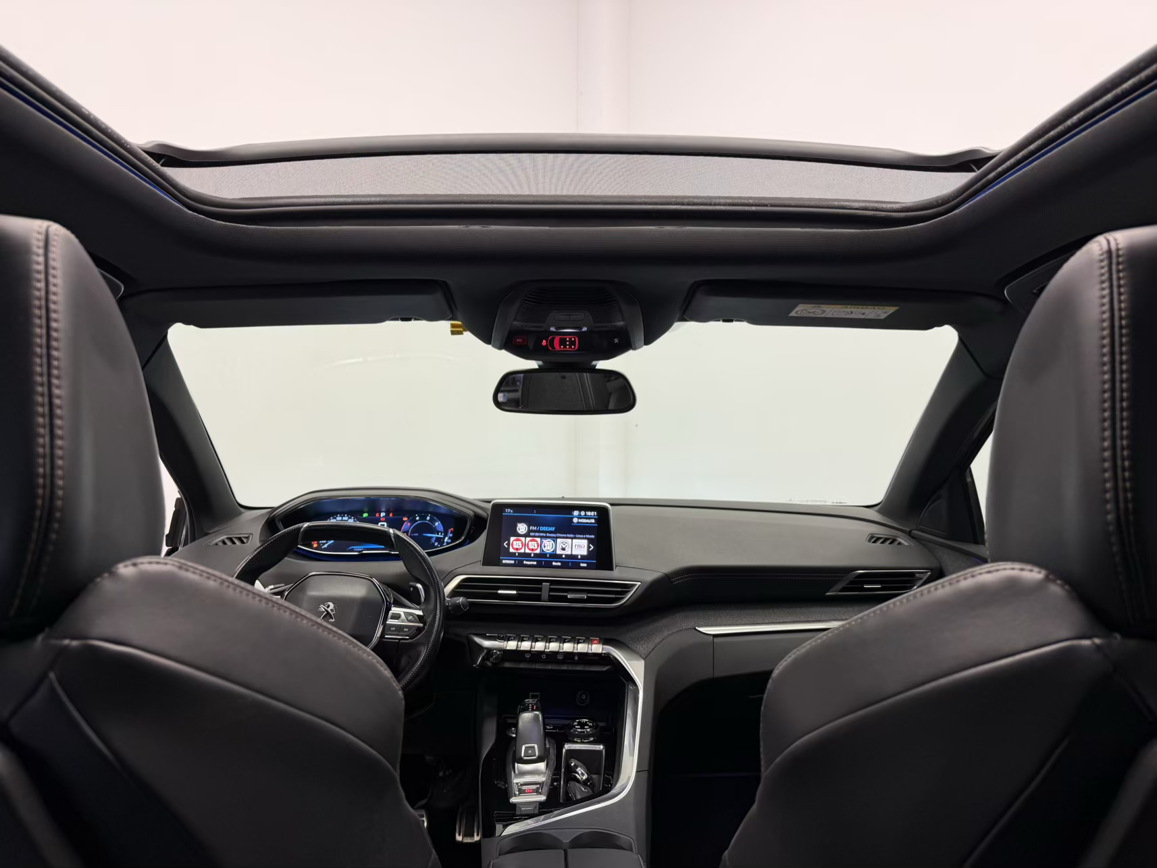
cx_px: 578
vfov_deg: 56.8
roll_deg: -0.5
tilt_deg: -3.1
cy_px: 434
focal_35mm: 24
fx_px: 802
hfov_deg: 71.6
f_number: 1.78
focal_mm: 6.76
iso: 100
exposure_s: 1/100
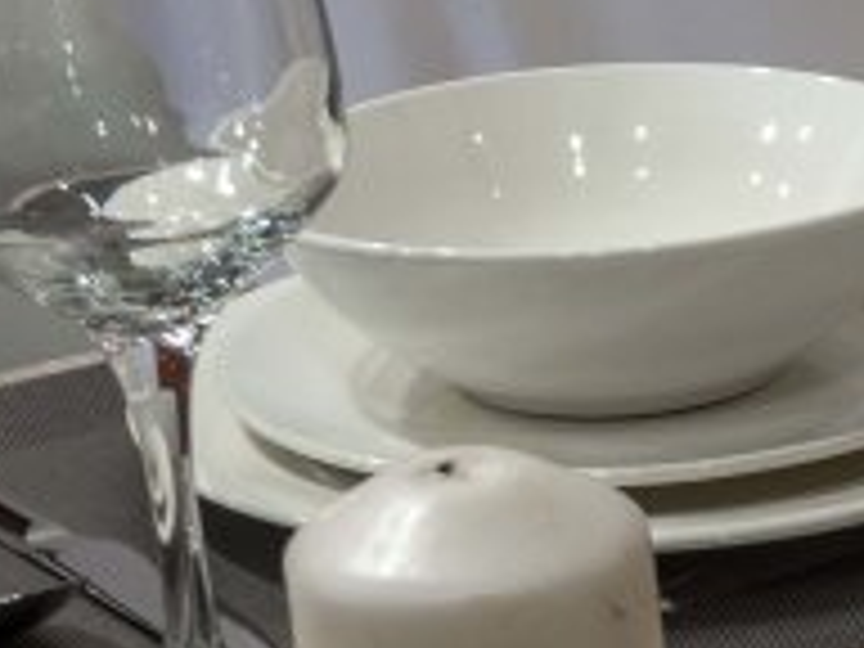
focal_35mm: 160
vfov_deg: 9.2
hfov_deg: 11.2
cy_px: 738
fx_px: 3994
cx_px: 1706
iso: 200
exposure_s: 1/8
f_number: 5.2
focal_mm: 15
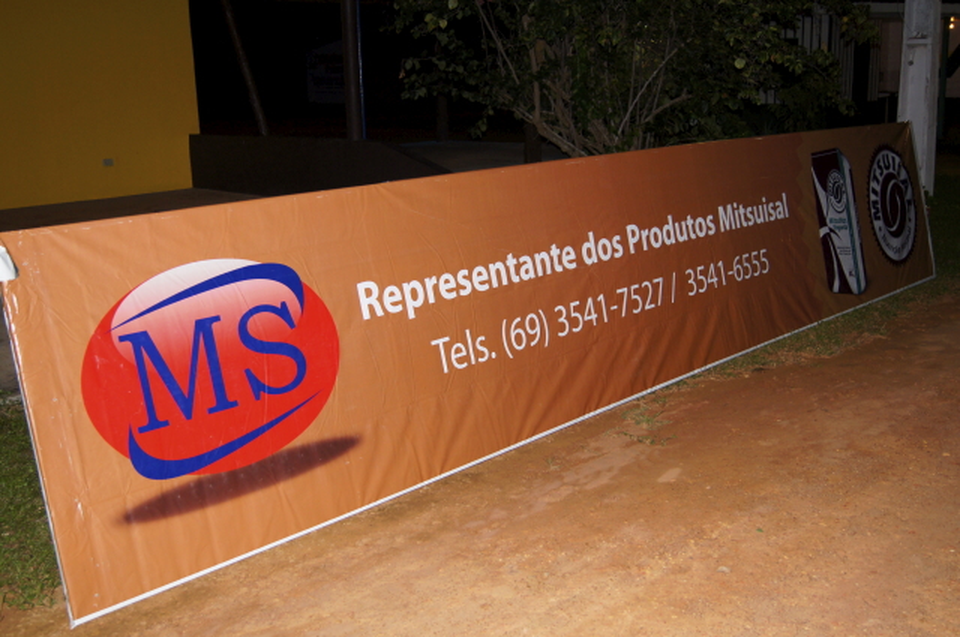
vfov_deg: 34.1
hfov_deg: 49.6
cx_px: 480
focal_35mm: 39
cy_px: 318
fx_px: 1039
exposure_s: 1/80
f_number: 4.5
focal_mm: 26
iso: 400
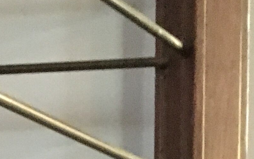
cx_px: -131
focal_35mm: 155
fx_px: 1073
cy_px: 533
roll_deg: +2.0
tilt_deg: -3.0
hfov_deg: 12.8
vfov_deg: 7.2
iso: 640
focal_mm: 4.15
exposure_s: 1/17
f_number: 2.2
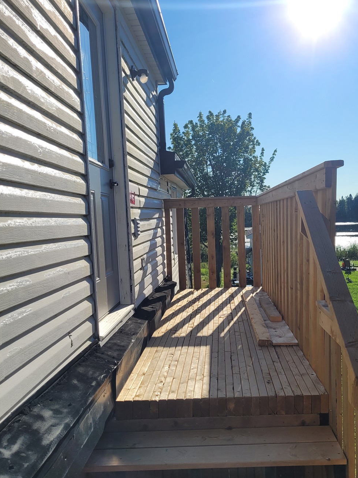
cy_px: 258
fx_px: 441
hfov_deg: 43.9
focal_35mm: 32
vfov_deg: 56.7
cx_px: 217
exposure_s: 1/4604
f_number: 1.8
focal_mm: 5.4
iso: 40
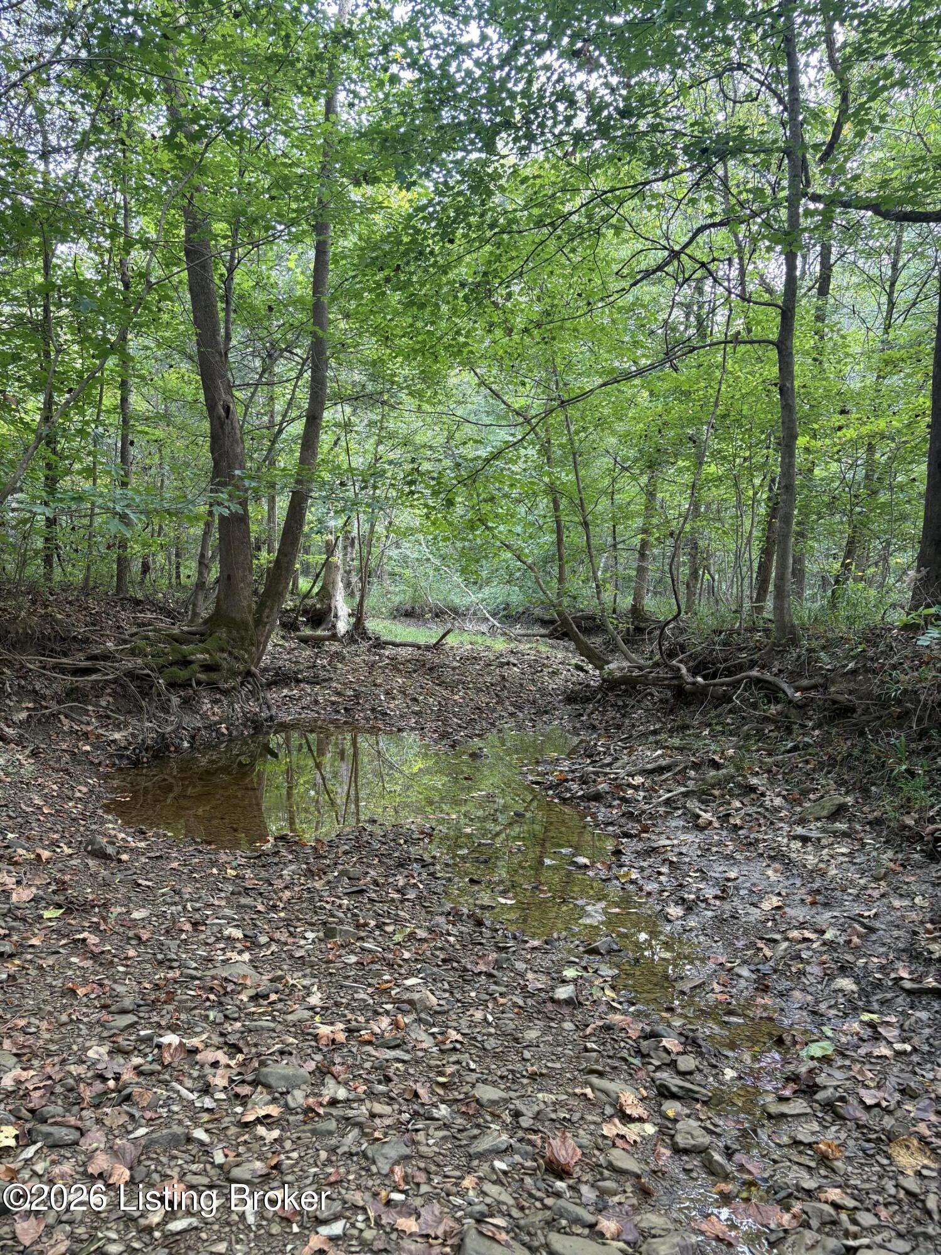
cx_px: 470
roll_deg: -3.2
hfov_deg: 53.1
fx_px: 942
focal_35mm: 26
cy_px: 628
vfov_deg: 67.3
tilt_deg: -0.6
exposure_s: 1/60
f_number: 1.6
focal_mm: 5.96
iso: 160
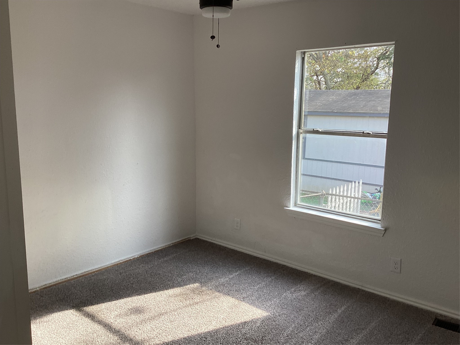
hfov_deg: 58.4
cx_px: 230
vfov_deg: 45.4
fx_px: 412
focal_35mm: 31
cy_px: 172
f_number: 2.4
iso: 40
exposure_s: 1/120
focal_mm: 3.3
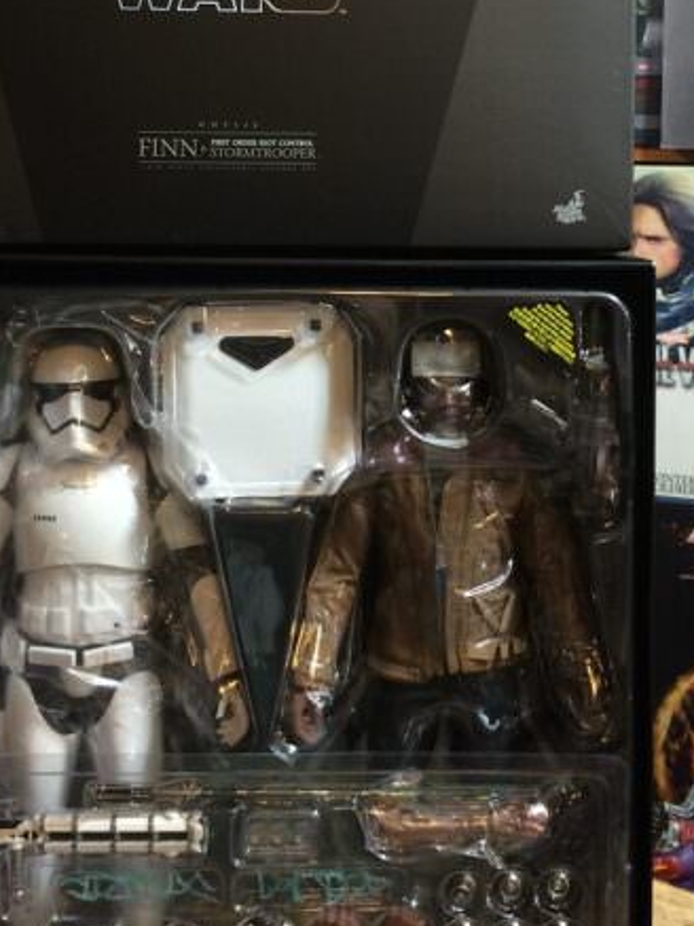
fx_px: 1579
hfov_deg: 24.8
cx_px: 381
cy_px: 255
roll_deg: +0.9
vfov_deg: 32.2
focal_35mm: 59
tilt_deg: -10.5
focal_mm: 4.15
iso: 80
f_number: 2.2
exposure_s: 1/33
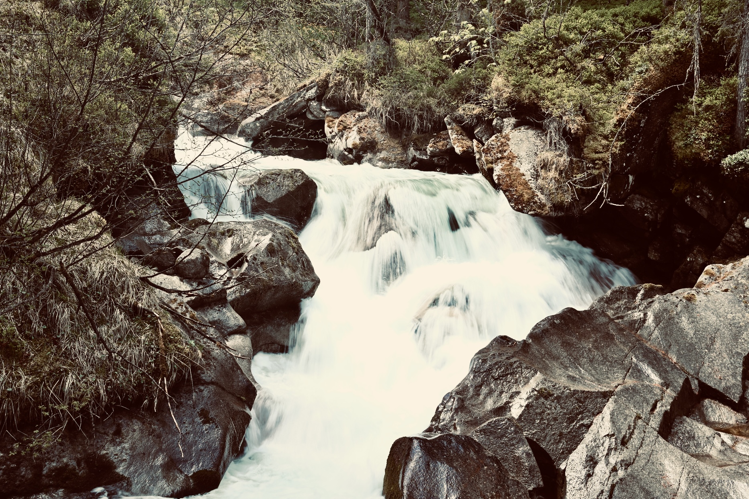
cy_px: 252
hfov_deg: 44.5
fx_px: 916
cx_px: 347
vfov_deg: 30.5
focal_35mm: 44
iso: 100
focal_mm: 40
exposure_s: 1/10
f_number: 16
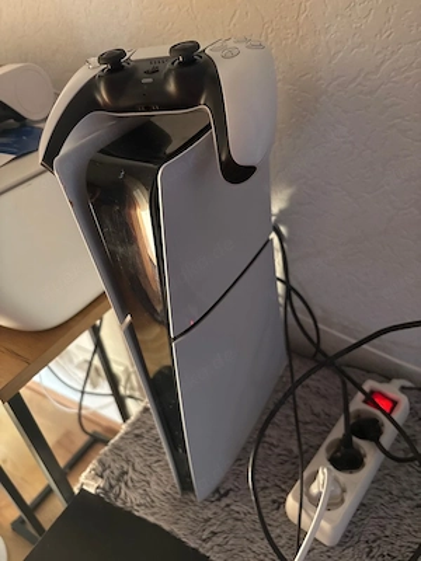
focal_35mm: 26
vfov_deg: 67.3
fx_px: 422
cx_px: 210
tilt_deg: -34.8
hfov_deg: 53.1
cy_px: 280
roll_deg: +8.5
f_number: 1.6
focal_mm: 5.96
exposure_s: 1/30
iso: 640
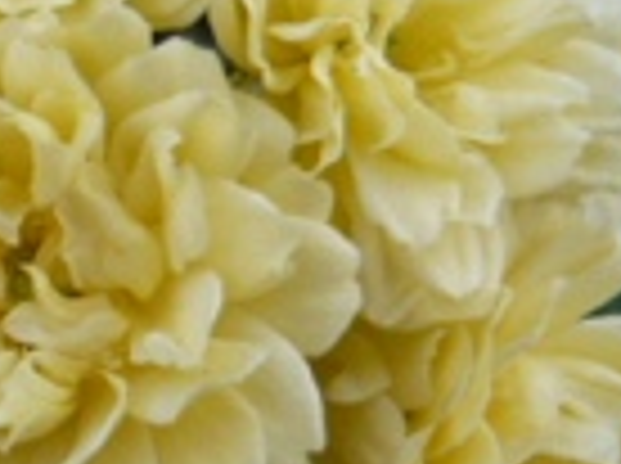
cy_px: 194
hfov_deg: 20.7
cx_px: -36
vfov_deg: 16.2
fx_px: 1630
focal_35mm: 91
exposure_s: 1/100
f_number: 2.8
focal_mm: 4.6
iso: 100
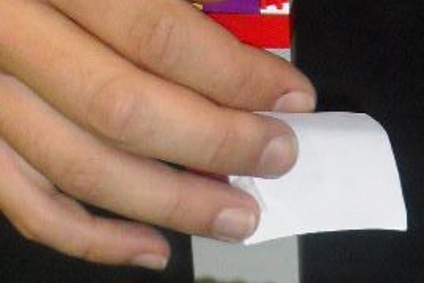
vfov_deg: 8.7
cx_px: 378
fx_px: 1625
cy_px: 766
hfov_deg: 14.7
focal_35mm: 138
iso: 200
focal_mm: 6.3
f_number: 3.2
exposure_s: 1/45
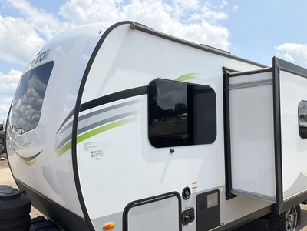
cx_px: 154
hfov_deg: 61.7
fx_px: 257
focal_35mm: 29
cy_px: 116
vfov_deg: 48.2
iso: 25
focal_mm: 3
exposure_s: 1/2058
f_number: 1.8
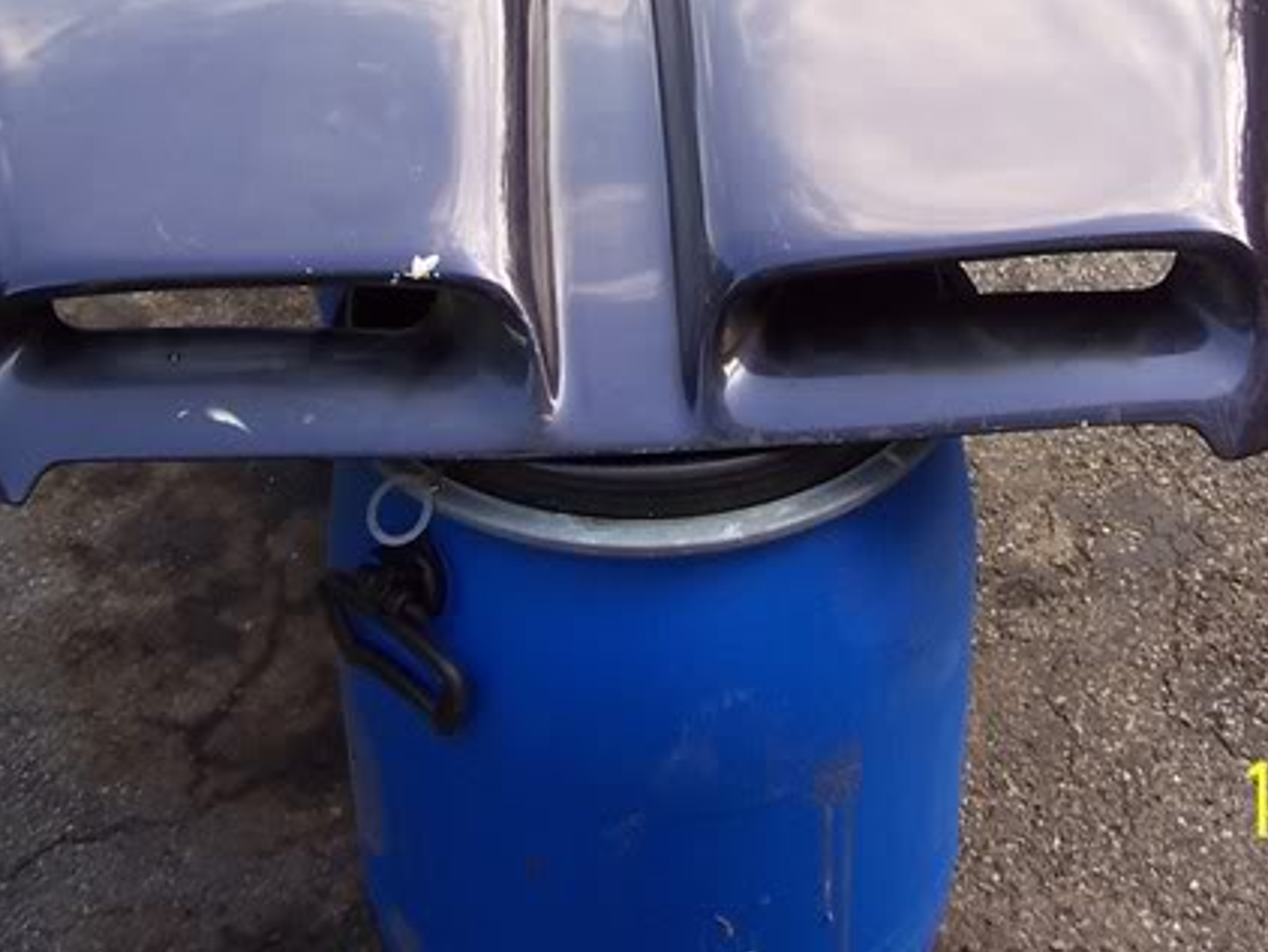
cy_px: 123
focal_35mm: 72
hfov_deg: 27.0
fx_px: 2639
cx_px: 670
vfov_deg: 20.1
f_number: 2.8
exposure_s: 1/125
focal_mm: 6.3
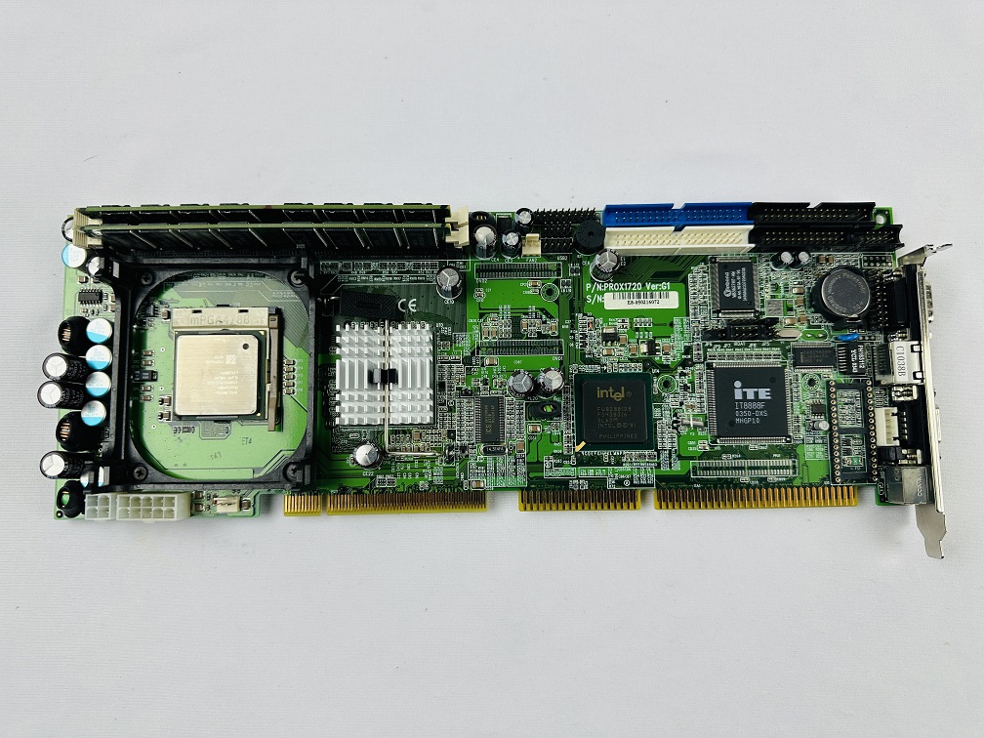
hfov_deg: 71.6
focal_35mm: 24
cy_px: 369
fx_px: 682
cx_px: 492
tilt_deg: -83.9
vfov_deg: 56.8
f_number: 1.78
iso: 80
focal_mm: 6.86
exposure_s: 1/120
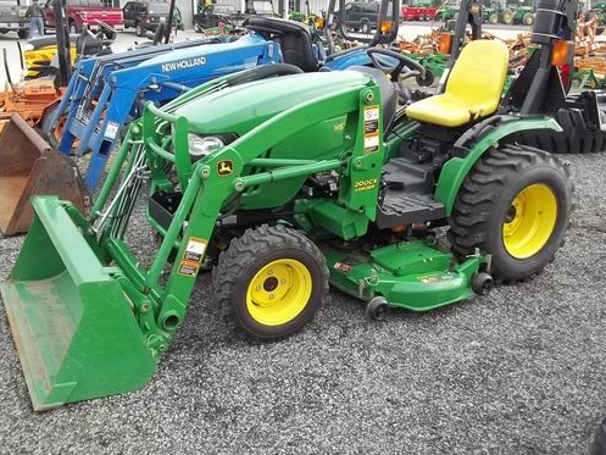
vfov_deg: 40.7
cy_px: 213
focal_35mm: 35
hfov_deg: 52.6
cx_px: 295
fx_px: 613
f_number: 2.9
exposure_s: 1/160
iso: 64
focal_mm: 5.7
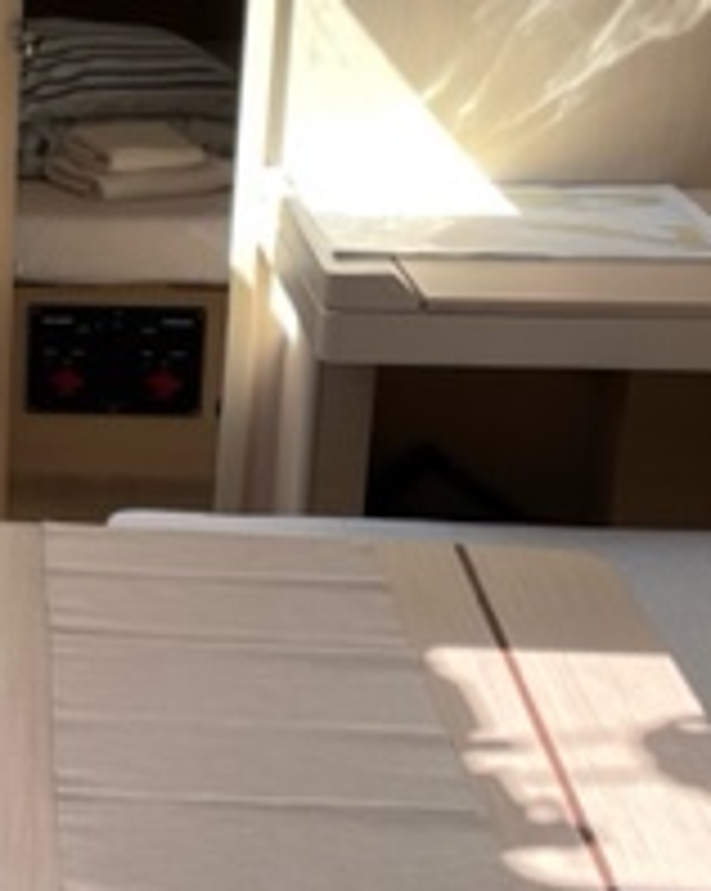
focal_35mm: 82
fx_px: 2160
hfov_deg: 17.3
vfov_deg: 23.3
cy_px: 360
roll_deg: +1.3
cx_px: -266
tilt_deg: -17.7
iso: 32
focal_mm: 4.2
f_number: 1.6
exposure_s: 1/121
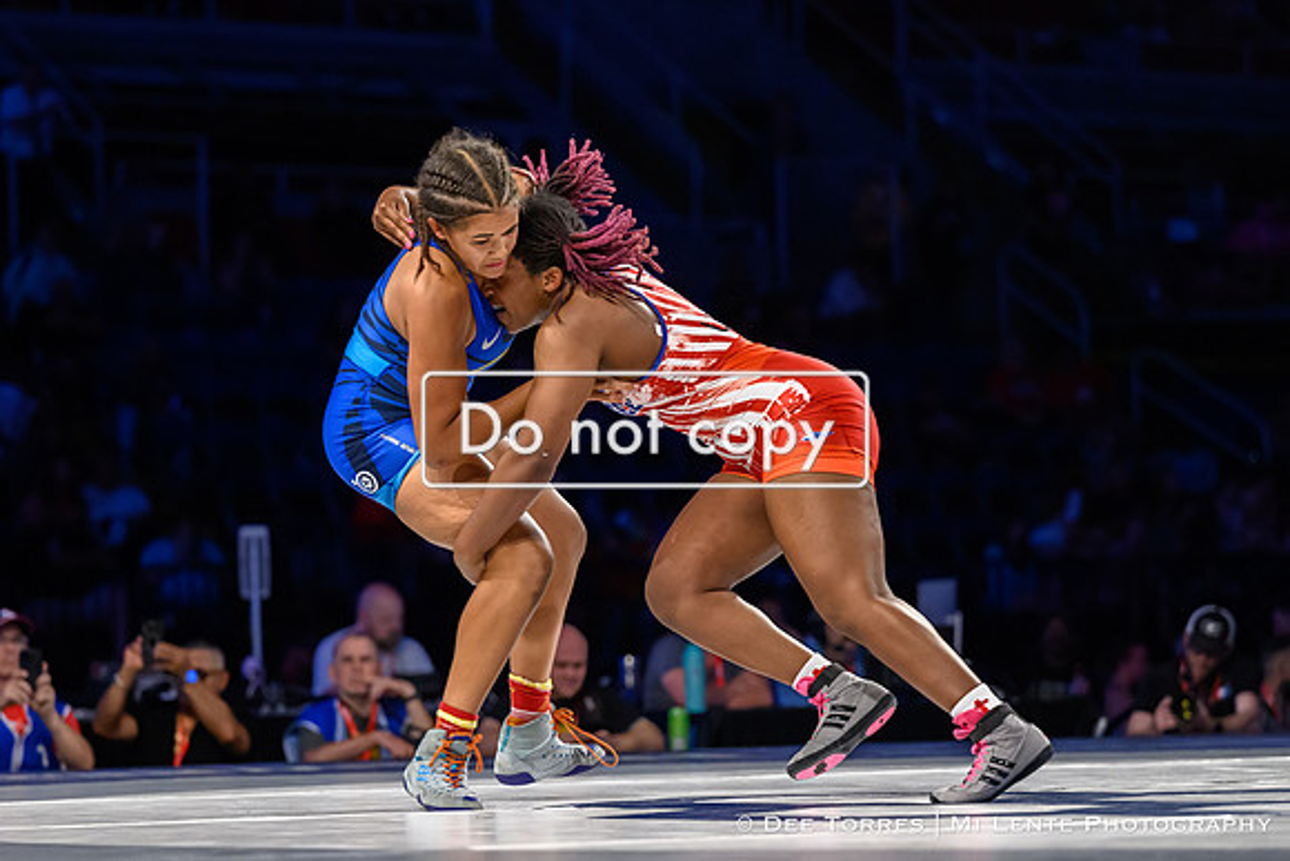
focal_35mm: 151
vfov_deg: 9.1
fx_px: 5414
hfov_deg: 13.6
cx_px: 591
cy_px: 509
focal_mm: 110
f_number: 2.8
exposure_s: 1/800
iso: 4000
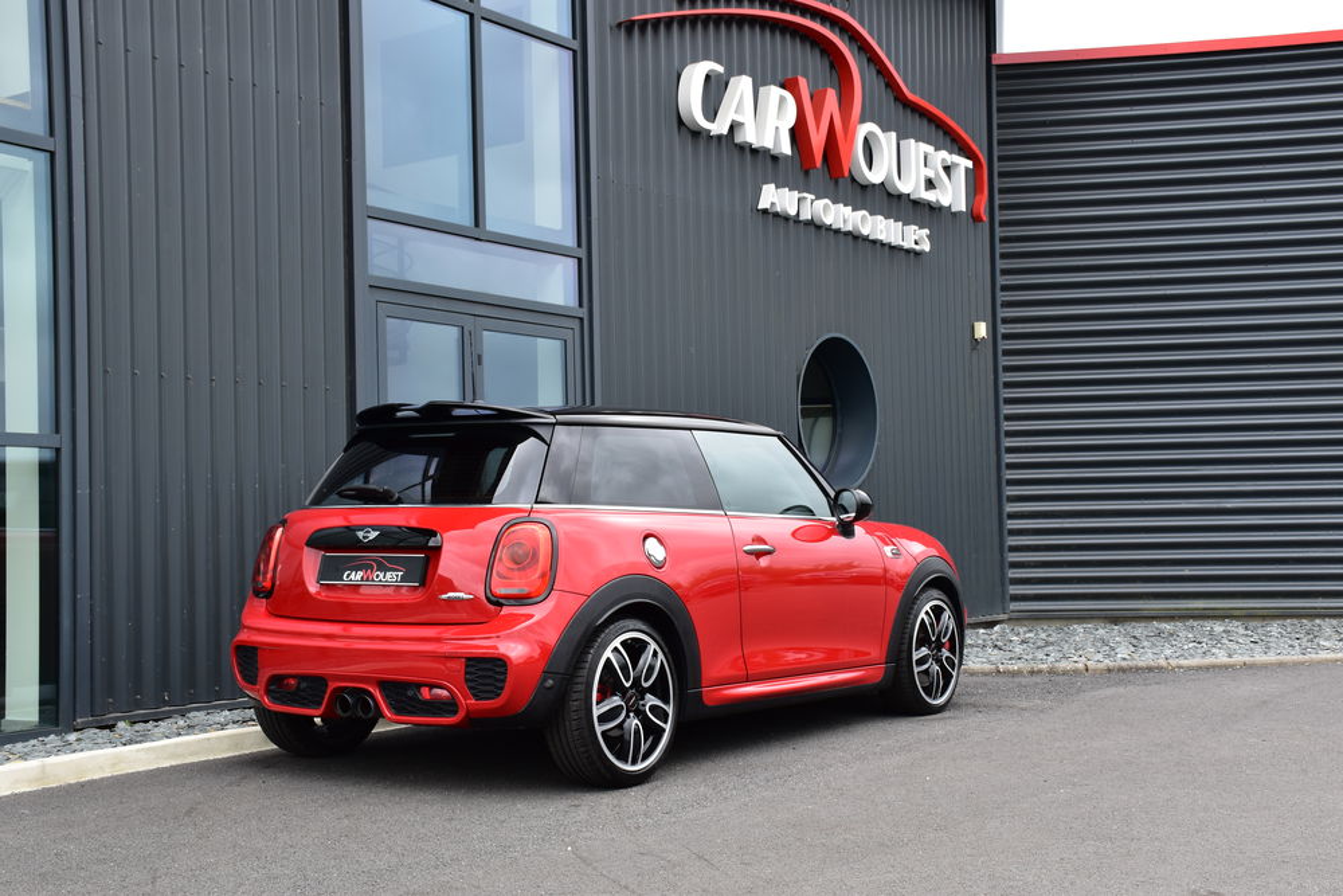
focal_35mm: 45
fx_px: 1679
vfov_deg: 29.9
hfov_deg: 43.6
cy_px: 448
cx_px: 672
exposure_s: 1/125
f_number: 9
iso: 400
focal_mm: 30
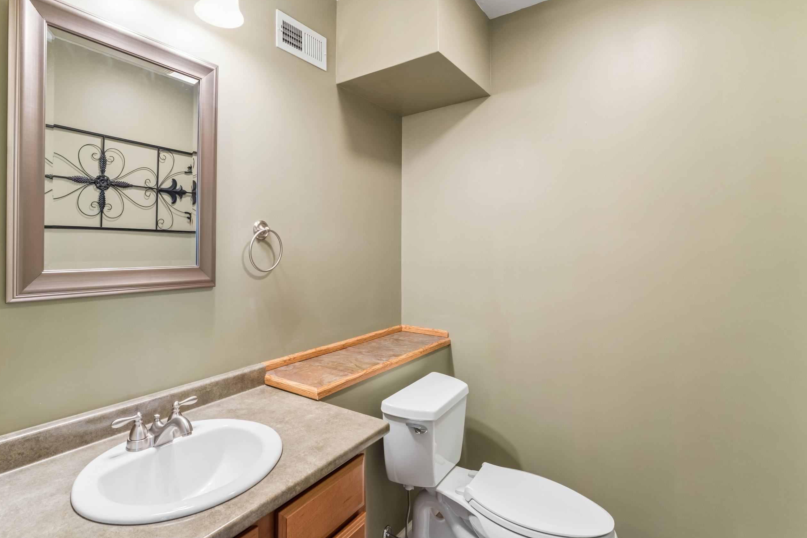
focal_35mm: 18
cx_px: 327
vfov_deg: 67.1
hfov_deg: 88.7
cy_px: 256
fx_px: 406
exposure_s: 1/2
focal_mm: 14.9
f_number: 13
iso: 400
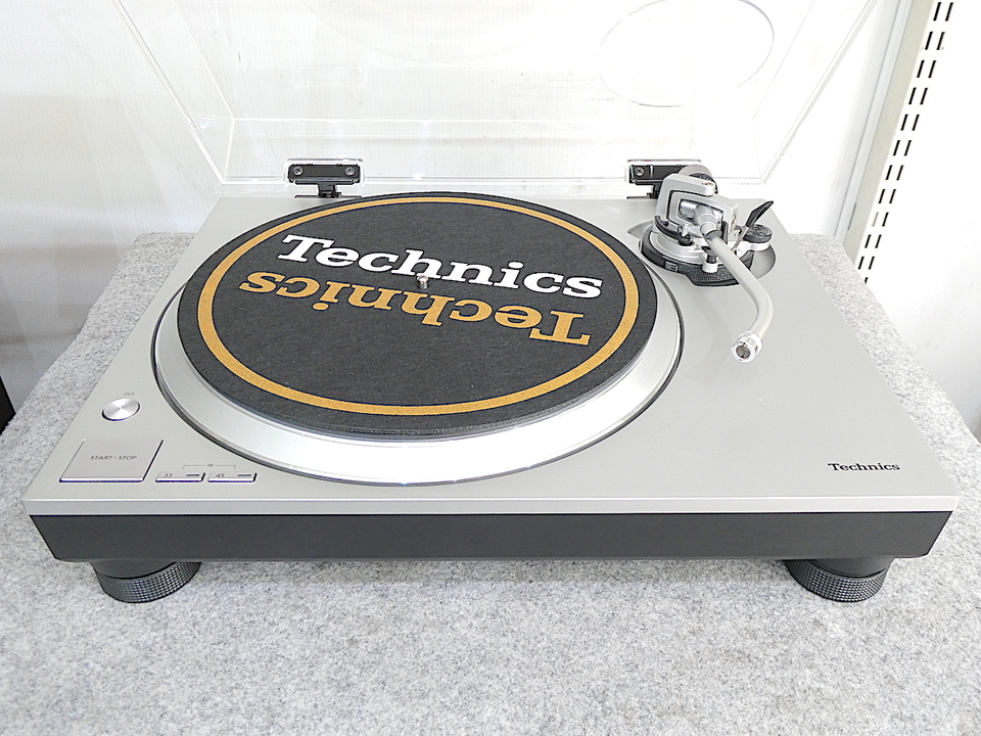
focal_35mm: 28
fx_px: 794
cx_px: 490
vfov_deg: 49.7
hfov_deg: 63.4
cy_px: 368
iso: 200
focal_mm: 5
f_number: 3.5
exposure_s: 1/25
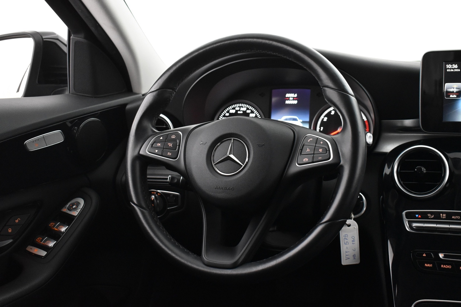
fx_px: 519
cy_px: 154
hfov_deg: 47.9
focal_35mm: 40
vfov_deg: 33.0
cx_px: 230
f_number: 4
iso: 3200
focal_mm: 27
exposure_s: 1/25
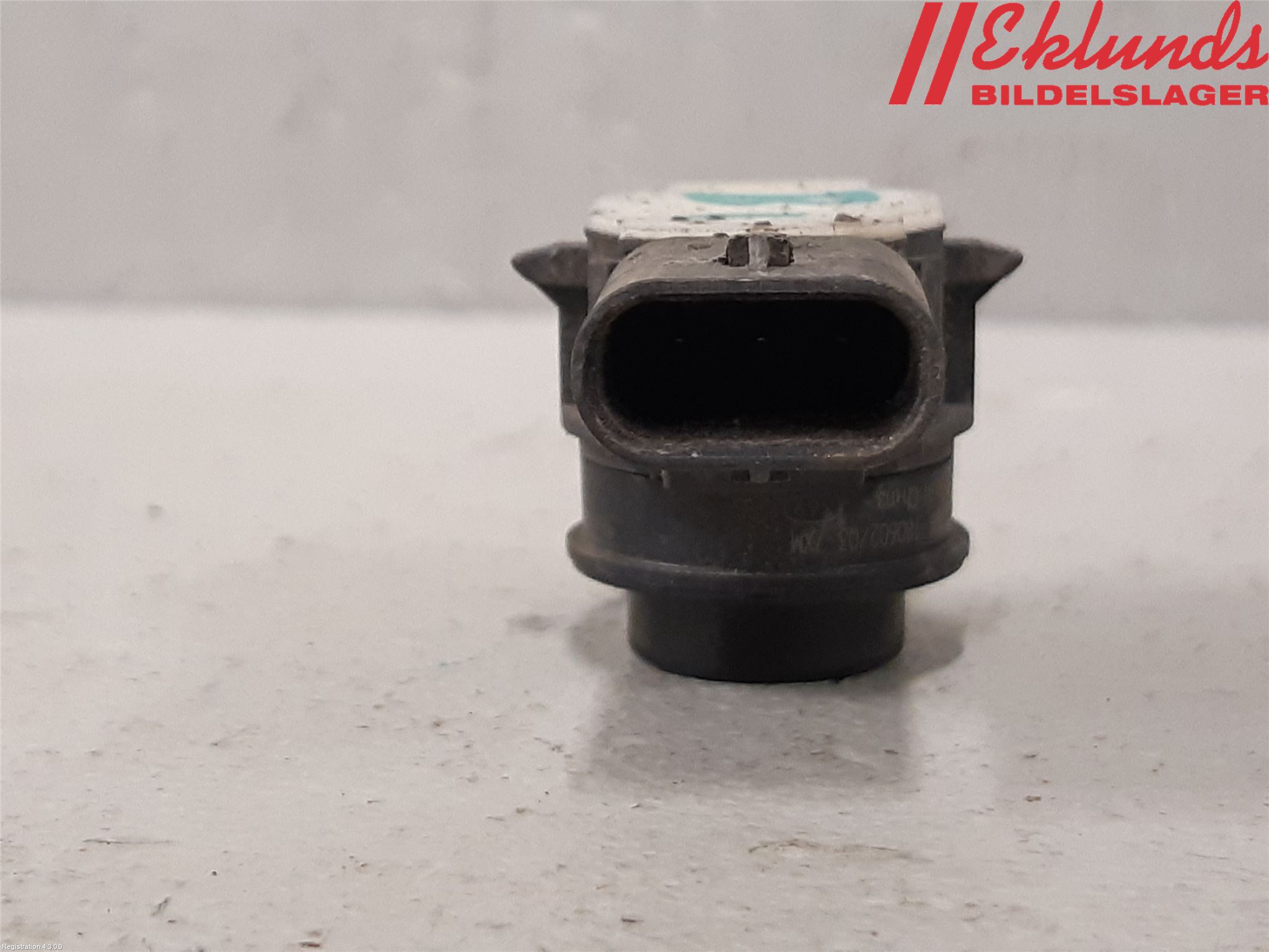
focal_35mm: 26
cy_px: 476
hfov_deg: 67.3
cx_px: 634
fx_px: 953
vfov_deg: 53.1
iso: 200
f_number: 1.7
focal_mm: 3.93
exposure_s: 1/50
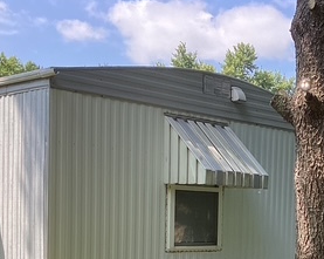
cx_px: 299
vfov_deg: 21.0
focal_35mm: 70
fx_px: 671
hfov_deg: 26.2
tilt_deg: -2.4
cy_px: 263
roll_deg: -1.9
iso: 25
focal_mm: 3.3
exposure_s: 1/273
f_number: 2.4
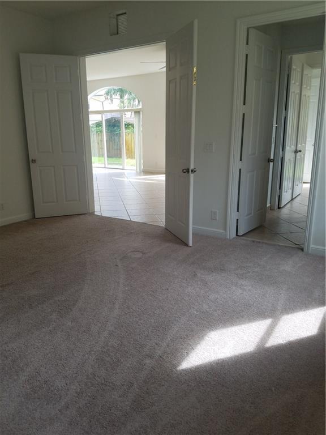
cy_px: 218
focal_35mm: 26
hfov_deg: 53.1
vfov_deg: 67.3
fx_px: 326
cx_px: 163
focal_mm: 4.2
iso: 50
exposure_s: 1/173
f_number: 1.7
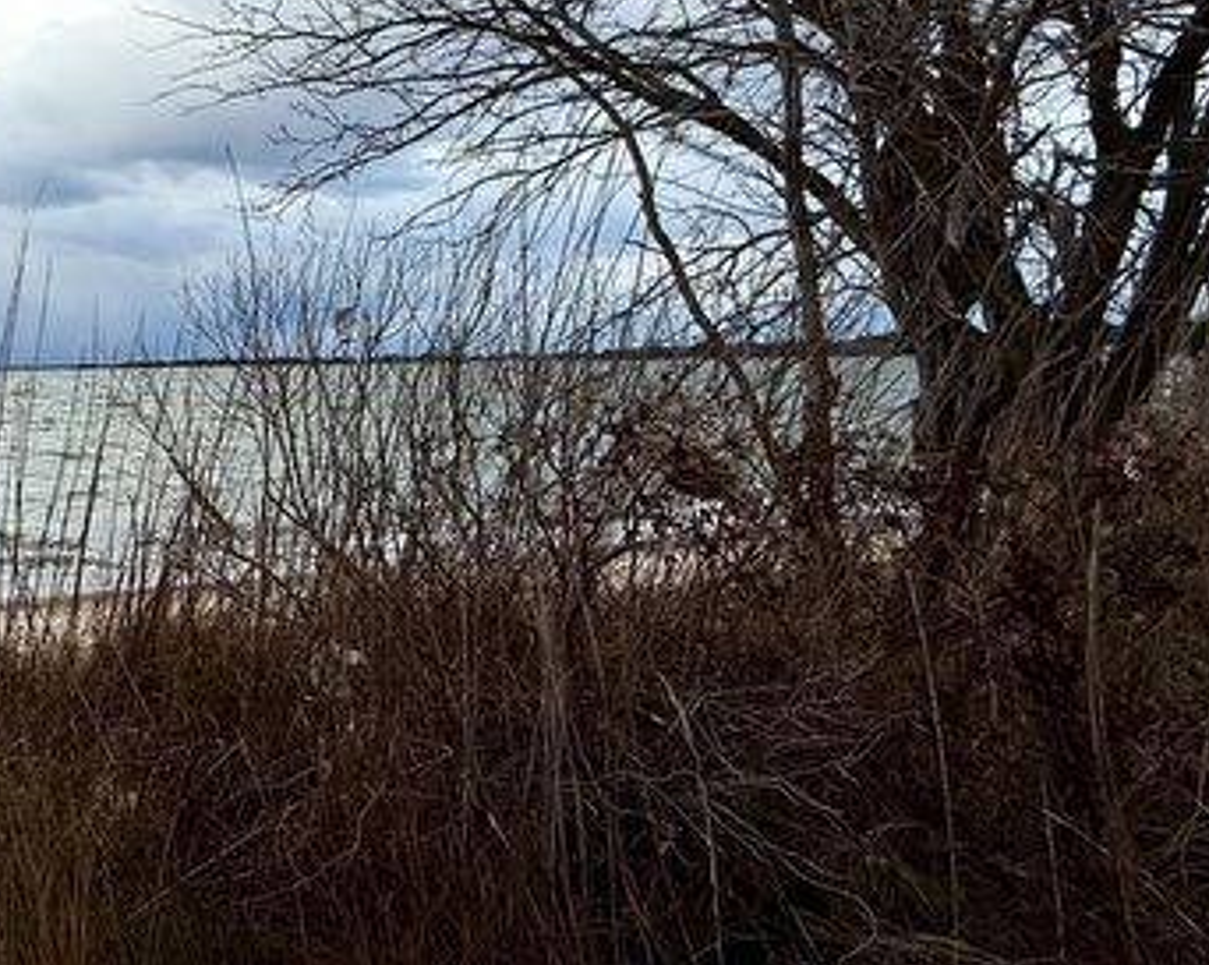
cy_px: 279
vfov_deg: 44.7
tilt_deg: +5.2
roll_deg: +0.9
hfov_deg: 46.8
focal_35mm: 32
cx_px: 7
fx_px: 1144
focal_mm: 2.22
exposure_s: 1/368
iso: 50
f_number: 2.2
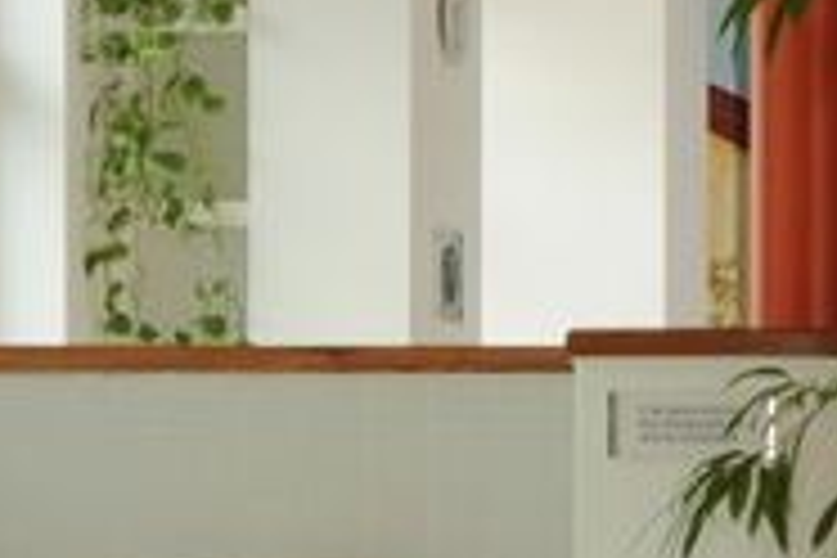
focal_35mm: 289
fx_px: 6719
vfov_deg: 4.7
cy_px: 634
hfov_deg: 6.9
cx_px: 1508
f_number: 7.1
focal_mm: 42
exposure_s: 1/30
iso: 250
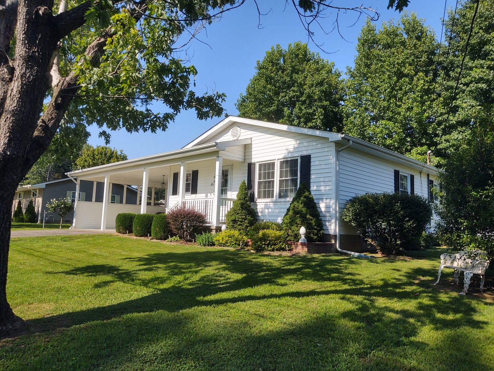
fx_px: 385
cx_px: 247
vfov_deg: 51.4
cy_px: 186
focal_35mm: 27
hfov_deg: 65.3
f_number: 1.7
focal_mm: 4.75
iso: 100
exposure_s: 1/4140
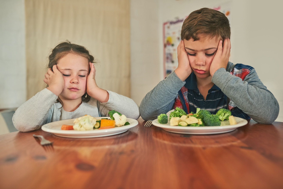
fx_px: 275
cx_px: 142
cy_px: 94
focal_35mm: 35
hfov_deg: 54.4
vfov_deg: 37.9
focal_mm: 35
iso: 400
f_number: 2.5
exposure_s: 1/160
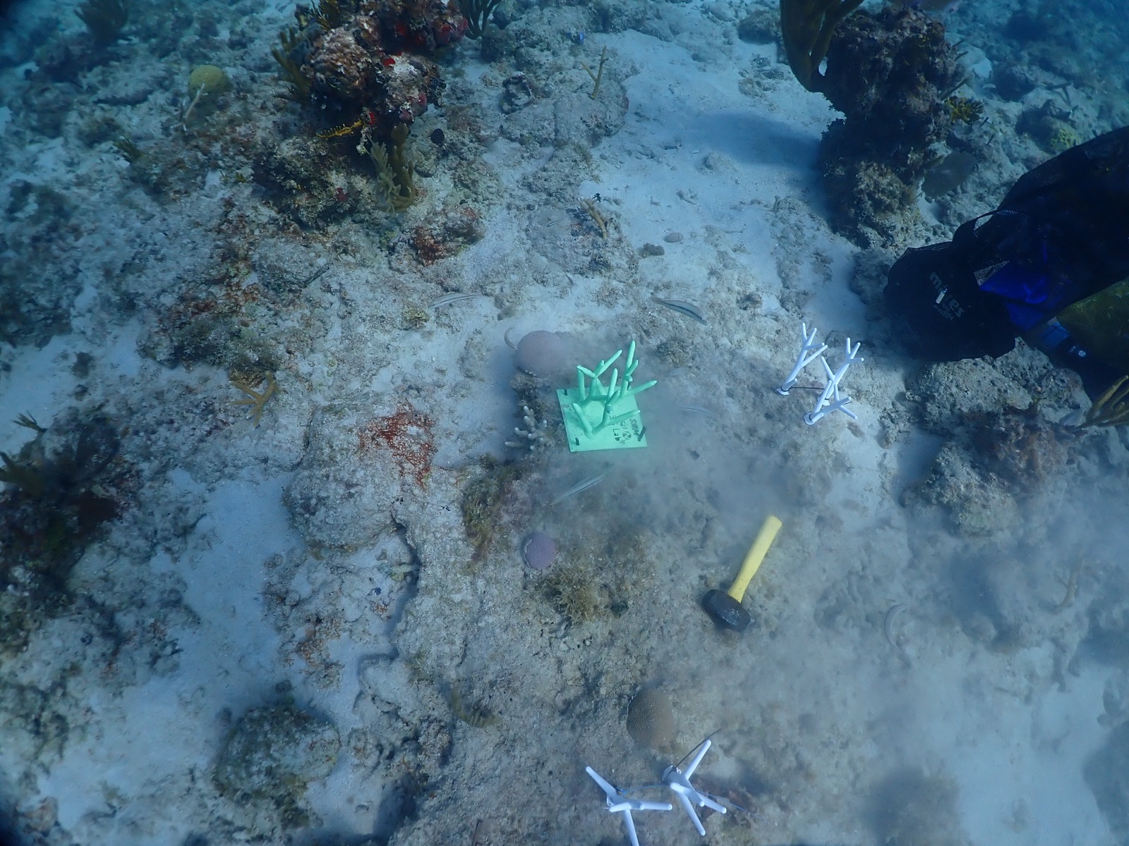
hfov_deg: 69.4
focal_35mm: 25
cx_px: 564
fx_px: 815
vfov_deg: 54.9
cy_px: 423
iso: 100
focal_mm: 4.5
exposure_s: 1/800
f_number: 2.8
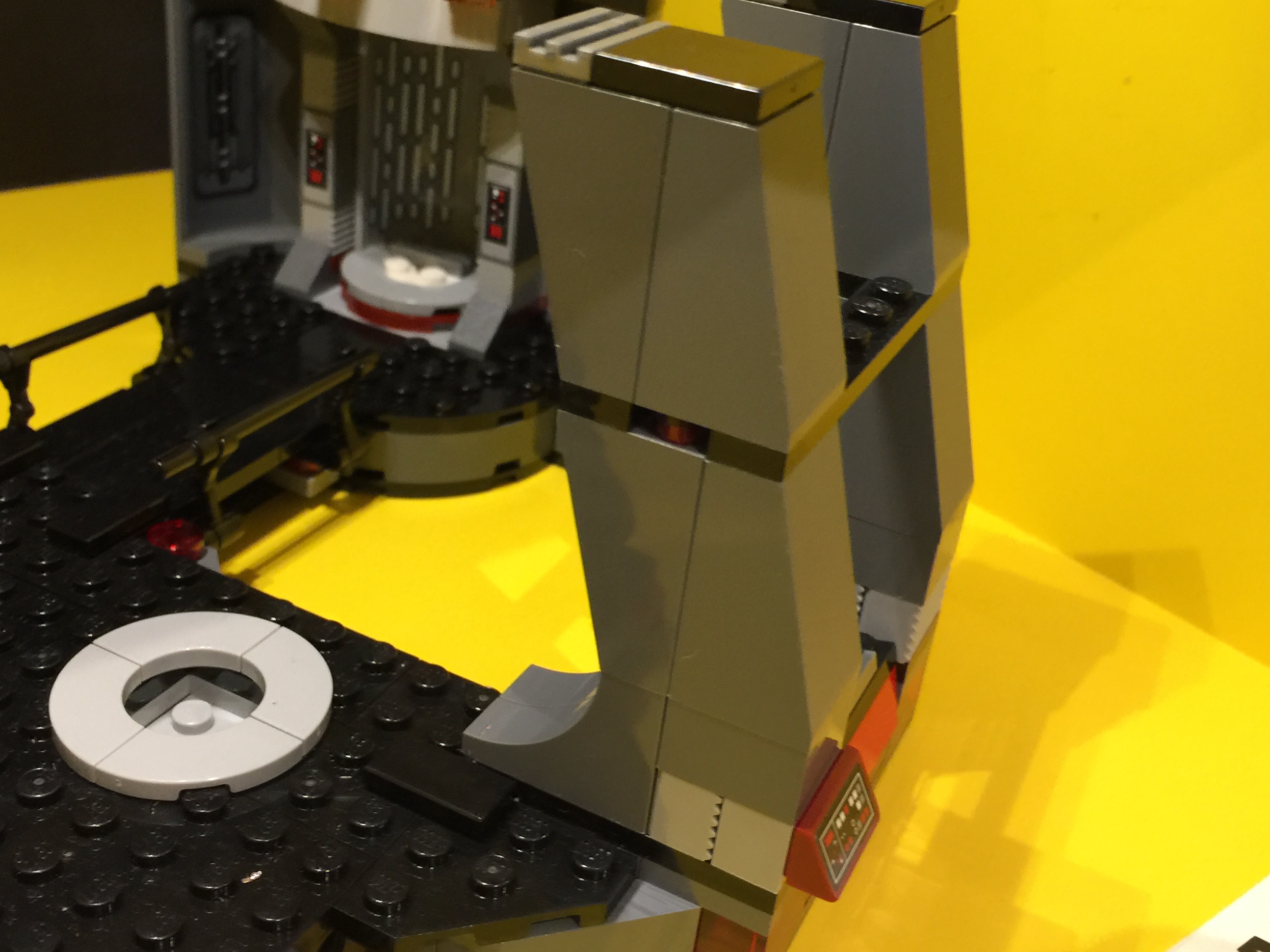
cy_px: 464
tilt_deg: -29.1
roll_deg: -8.7
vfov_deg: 37.7
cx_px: 638
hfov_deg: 49.0
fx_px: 1394
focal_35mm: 38
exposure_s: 1/15
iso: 80
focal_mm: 4.15
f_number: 2.2
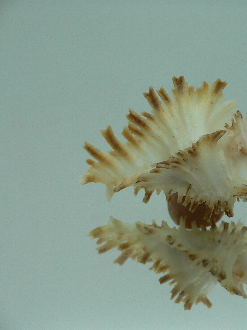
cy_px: 166
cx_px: 193
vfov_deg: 40.4
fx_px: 447
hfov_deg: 30.2
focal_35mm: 47
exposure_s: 1/60
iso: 80
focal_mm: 4.6
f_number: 2.8
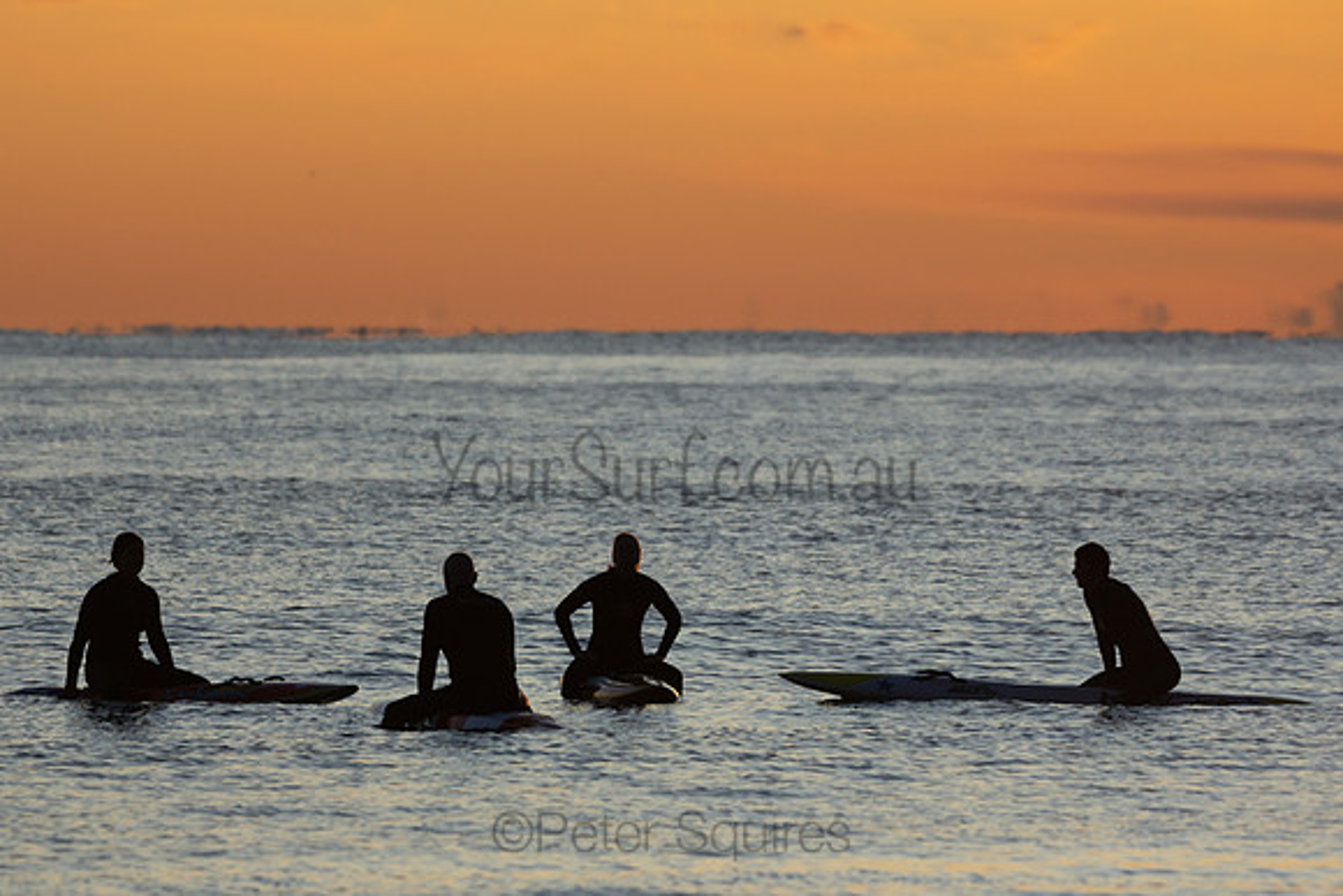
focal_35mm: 488
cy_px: 448
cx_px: 672
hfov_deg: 4.2
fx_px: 18207
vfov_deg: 2.8
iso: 360
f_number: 5.6
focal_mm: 320
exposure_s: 1/1250
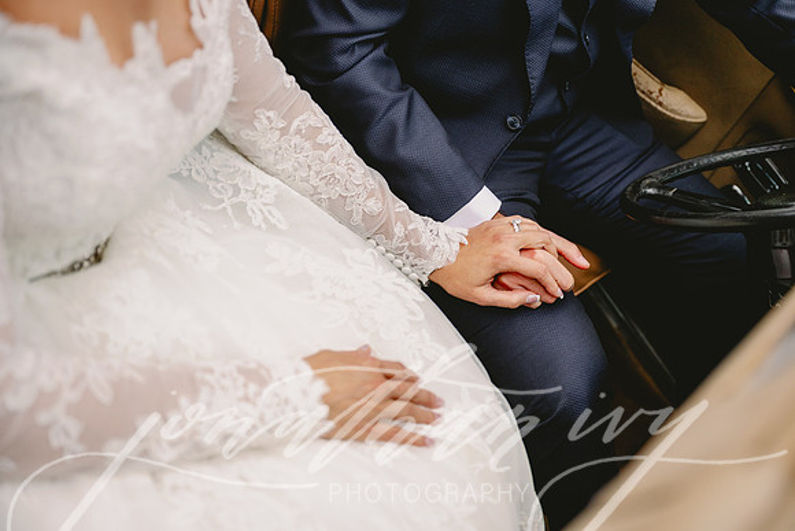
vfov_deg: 29.9
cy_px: 266
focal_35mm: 45
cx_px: 398
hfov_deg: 43.6
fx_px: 994
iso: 400
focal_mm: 45
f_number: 2.8
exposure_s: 1/640
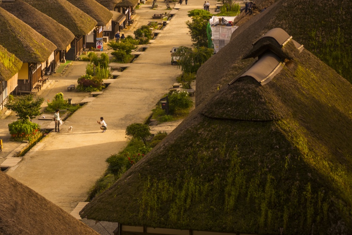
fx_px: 1311
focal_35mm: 134
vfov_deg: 10.2
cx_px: 69
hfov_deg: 15.2
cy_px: 80
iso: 640
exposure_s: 1/640
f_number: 3.5
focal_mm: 78
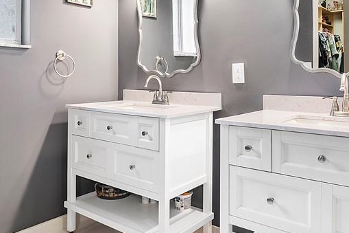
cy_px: 78
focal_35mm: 32
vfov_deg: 40.6
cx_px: 186
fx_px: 310
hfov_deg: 58.7
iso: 250
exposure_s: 1/5
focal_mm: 10
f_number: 8
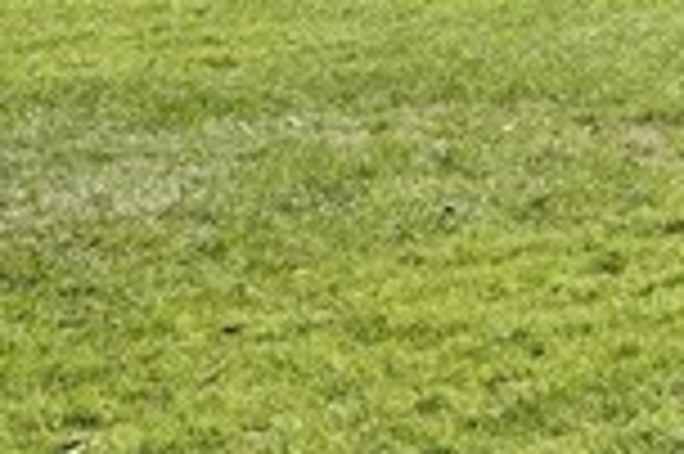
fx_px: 1632
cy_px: -142
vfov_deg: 15.1
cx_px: 1908
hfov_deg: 12.6
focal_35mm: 86
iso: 100
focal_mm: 12
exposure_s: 1/100
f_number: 8
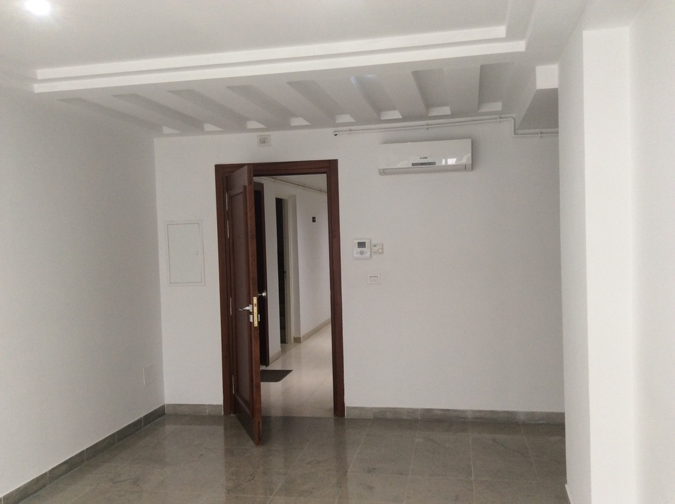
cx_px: 338
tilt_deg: -4.4
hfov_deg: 56.9
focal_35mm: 32
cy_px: 252
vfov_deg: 44.0
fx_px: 623
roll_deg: +3.0
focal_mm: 3.3
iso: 40
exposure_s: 1/33
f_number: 2.4
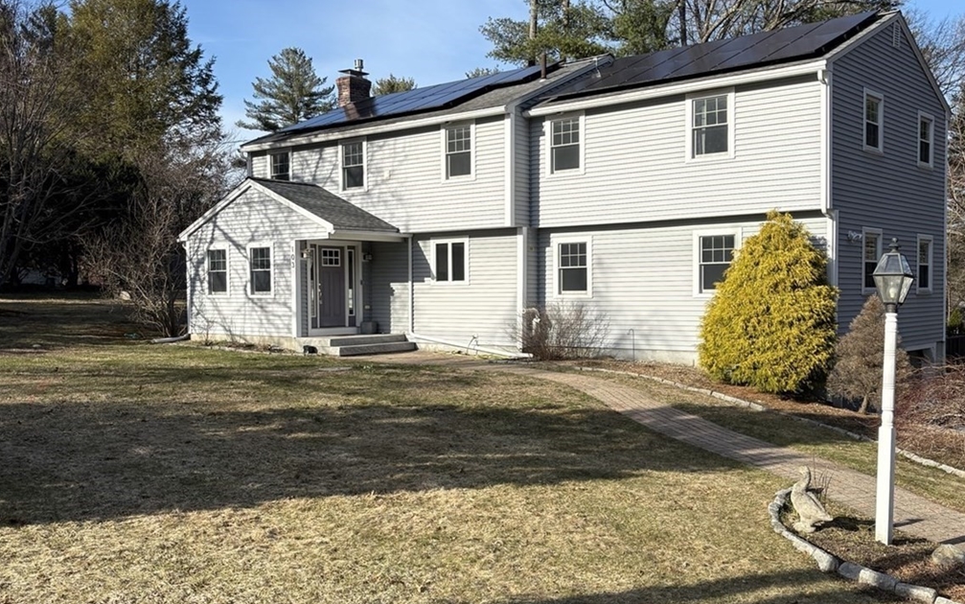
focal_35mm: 28
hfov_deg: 66.5
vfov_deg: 44.5
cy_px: 259
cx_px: 489
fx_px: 737
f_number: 1.6
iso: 50
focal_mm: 5.96
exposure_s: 1/2747
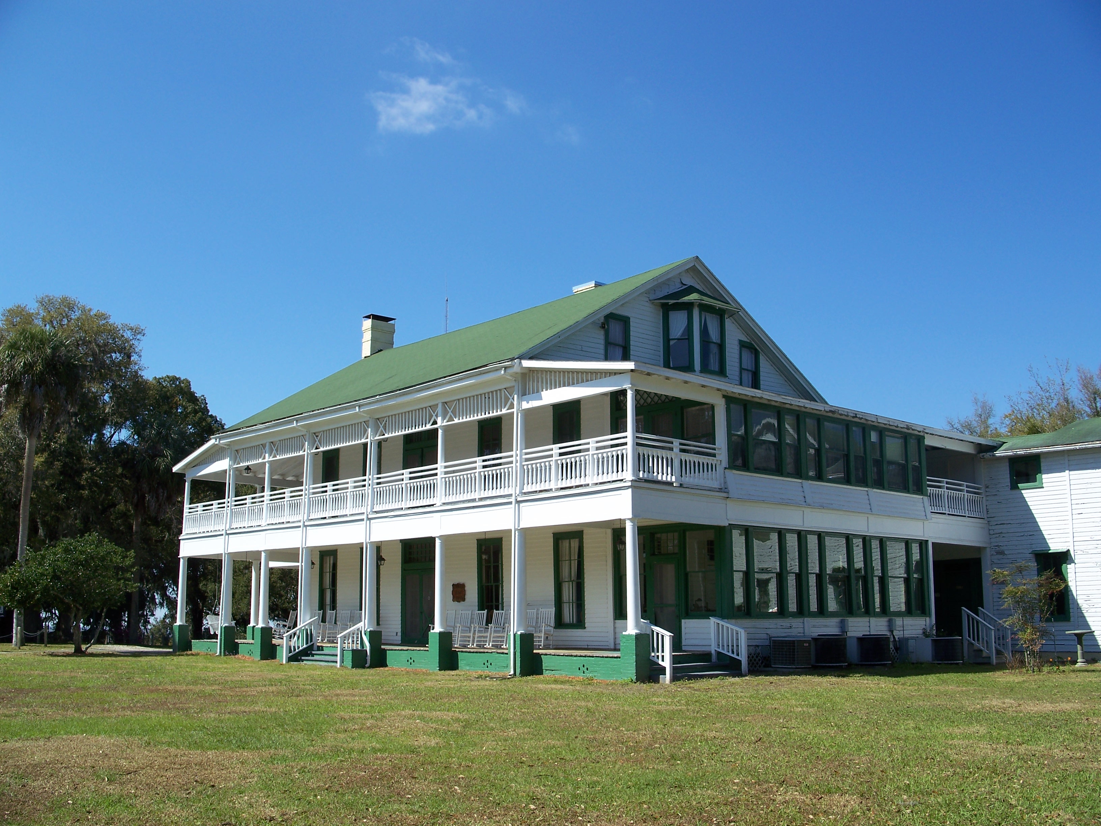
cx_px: 550
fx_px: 1177
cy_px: 413
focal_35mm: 37
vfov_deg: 38.7
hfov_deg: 50.1
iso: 64
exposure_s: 1/500
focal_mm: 7.8
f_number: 4
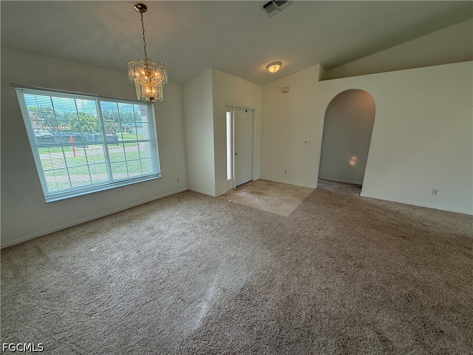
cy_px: 178
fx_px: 191
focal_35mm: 14
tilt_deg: -12.6
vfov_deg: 85.7
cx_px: 236
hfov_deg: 102.1
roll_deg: +0.2
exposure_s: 1/120
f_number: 2.2
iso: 80
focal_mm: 2.22
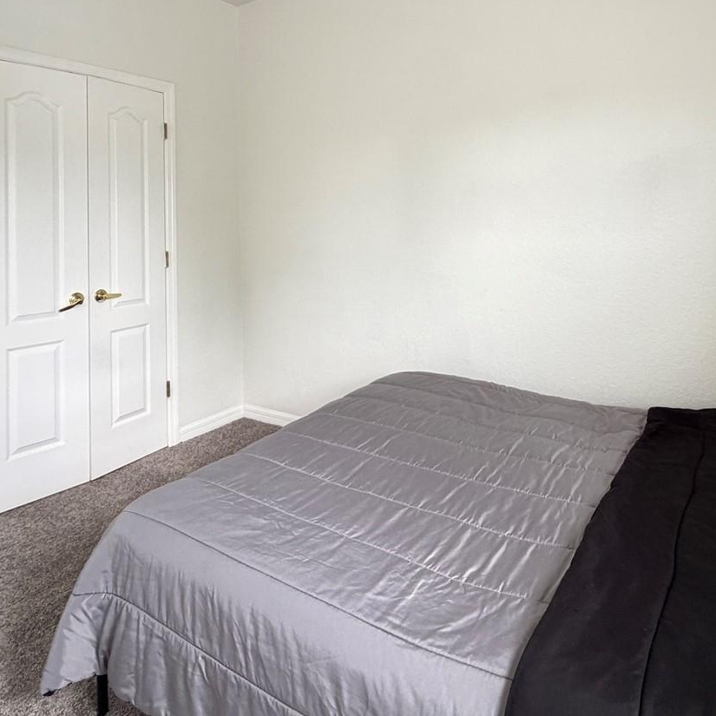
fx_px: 562
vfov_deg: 62.5
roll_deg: +1.5
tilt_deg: +1.1
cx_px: 408
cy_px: 210
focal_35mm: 24
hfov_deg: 64.7
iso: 320
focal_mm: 2.22
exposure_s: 1/60
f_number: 2.2
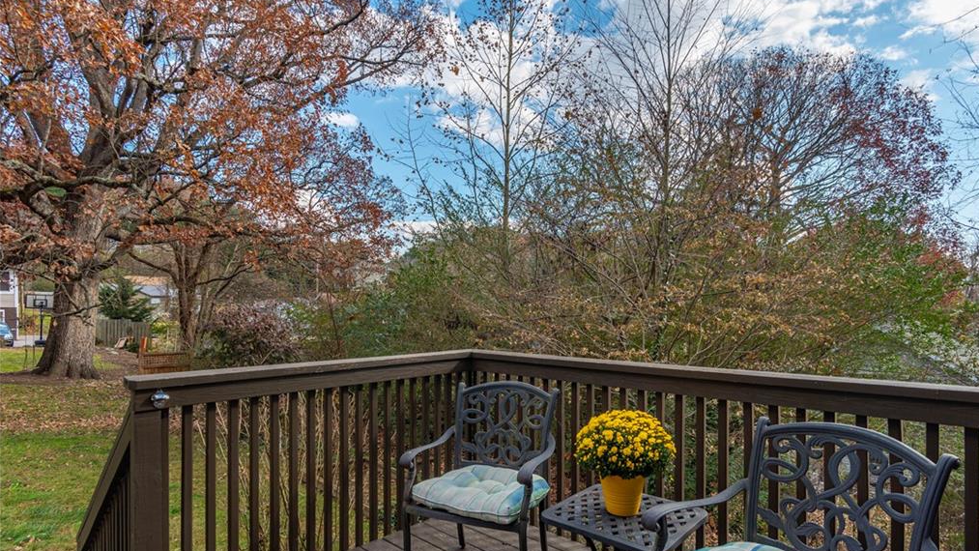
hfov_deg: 92.7
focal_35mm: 18
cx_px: 494
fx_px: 467
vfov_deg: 60.8
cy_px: 315
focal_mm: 17
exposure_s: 1/160
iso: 100
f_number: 8
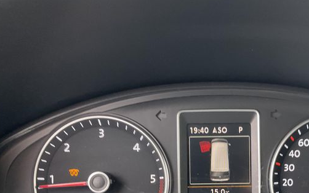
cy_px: 178
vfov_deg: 25.4
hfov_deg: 39.7
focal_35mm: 49
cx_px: 239
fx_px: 413
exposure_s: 1/82
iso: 64
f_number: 1.8
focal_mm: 3
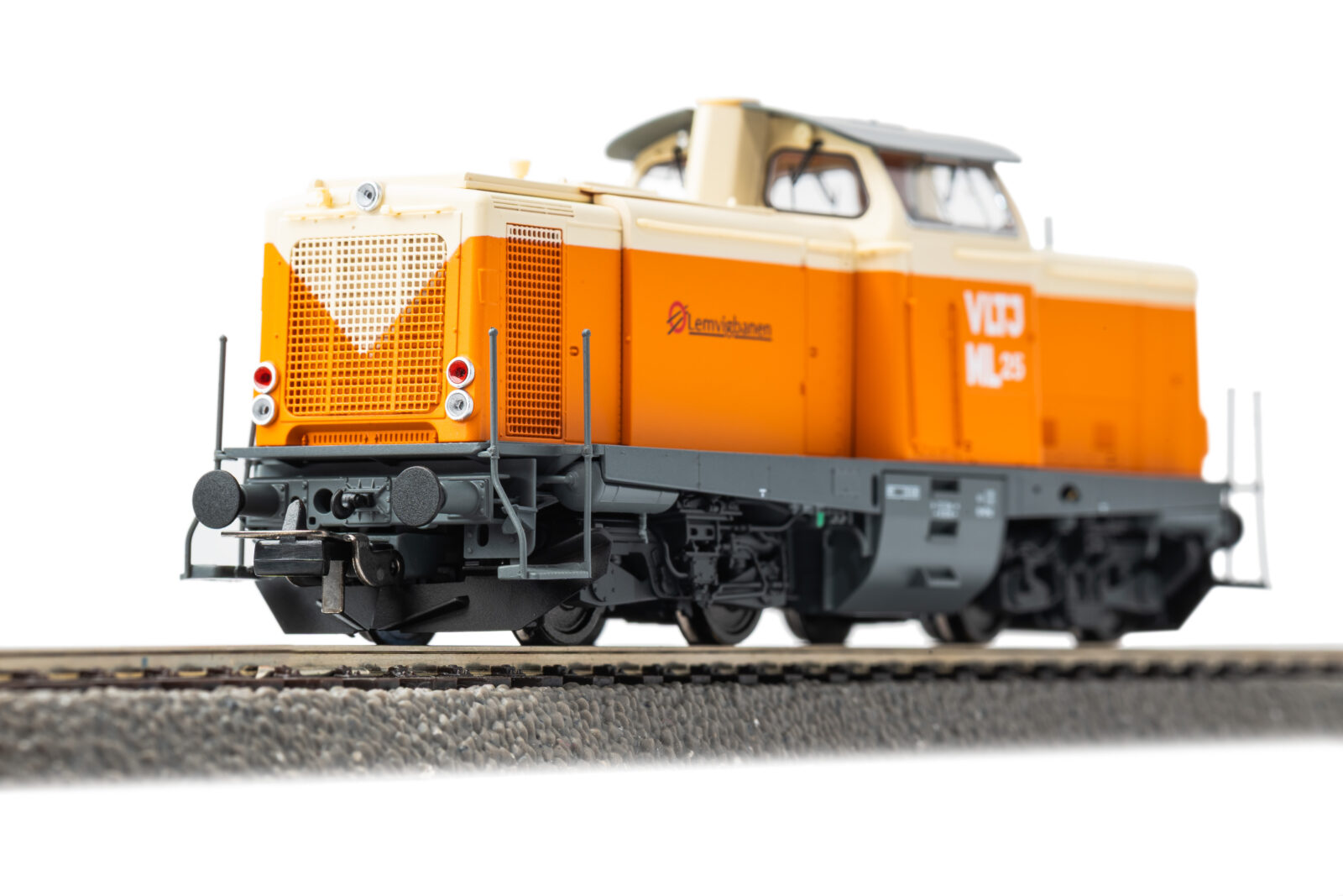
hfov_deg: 19.5
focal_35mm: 105
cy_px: 448
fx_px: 3917
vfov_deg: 13.0
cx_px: 672
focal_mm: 105
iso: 100
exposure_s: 1/4
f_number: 20
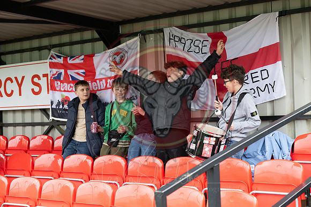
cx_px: 156
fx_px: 605
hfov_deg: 28.8
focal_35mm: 70
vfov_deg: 19.5
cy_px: 104
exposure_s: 1/160
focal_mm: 70
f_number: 4.5
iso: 400
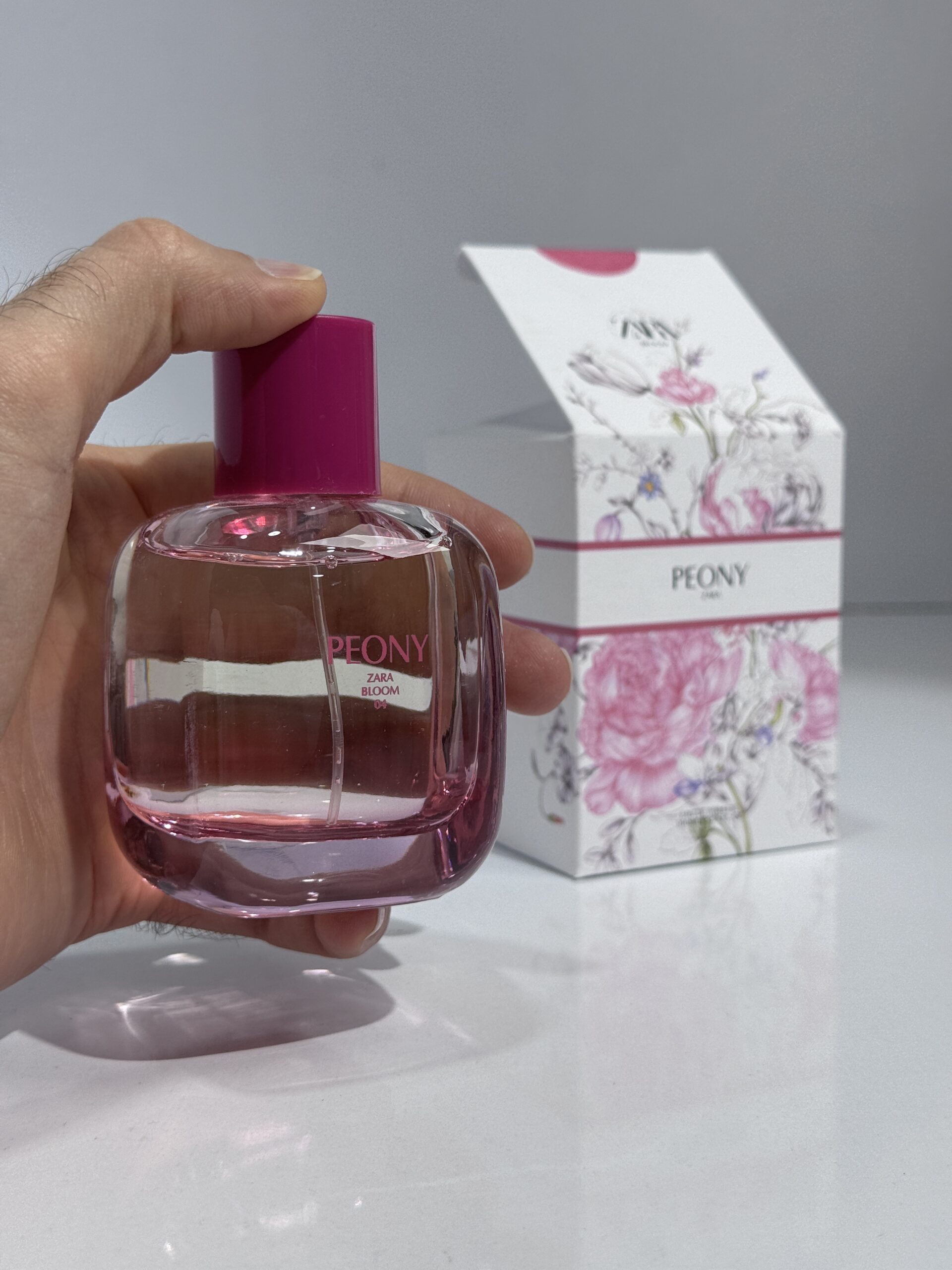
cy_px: 635
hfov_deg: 30.3
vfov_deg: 39.7
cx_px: 476
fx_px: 1760
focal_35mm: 48
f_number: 1.78
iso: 64
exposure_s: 1/514
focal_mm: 6.76
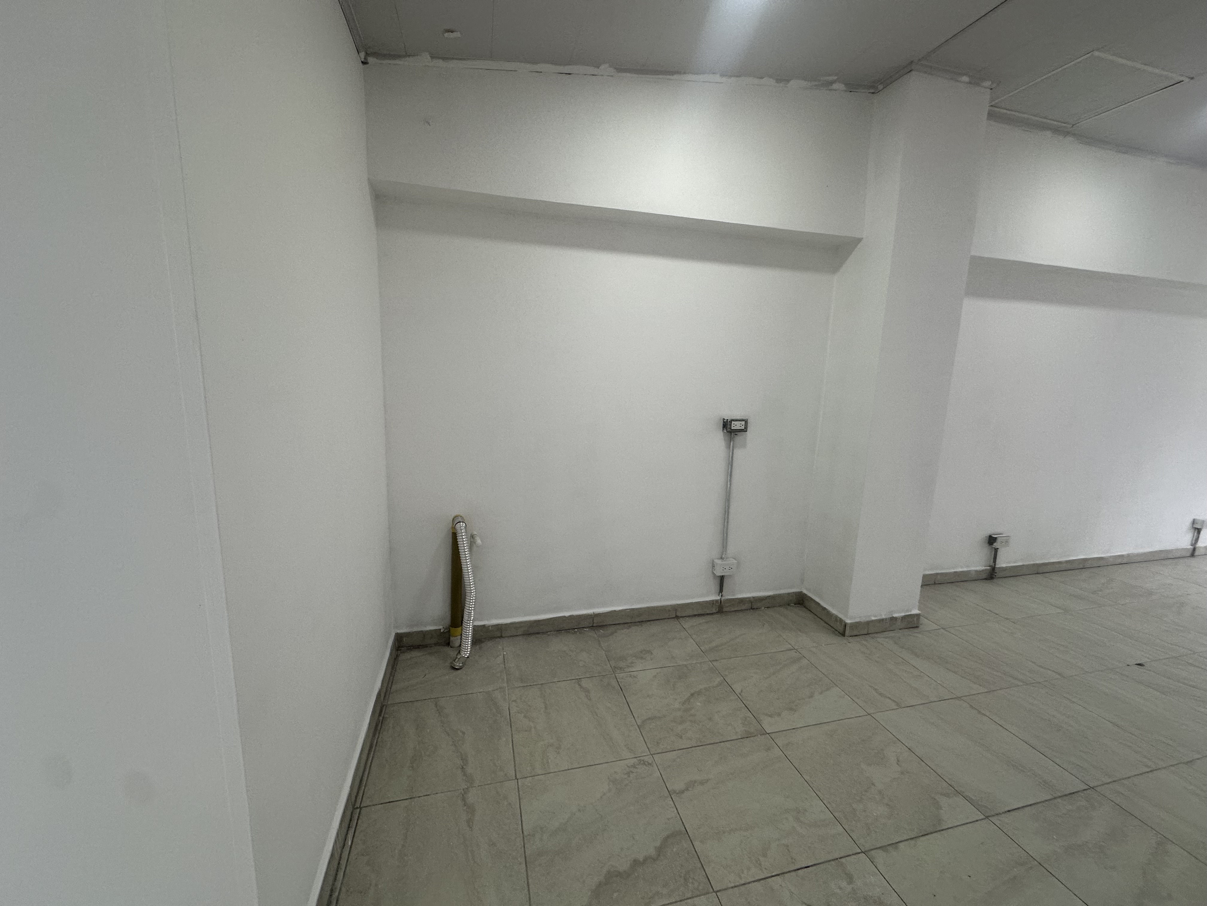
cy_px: 453
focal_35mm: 14
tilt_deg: -5.6
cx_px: 604
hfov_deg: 102.1
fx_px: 488
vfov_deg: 85.7
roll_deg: -1.2
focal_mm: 2.22
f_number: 2.2
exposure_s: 1/120
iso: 125
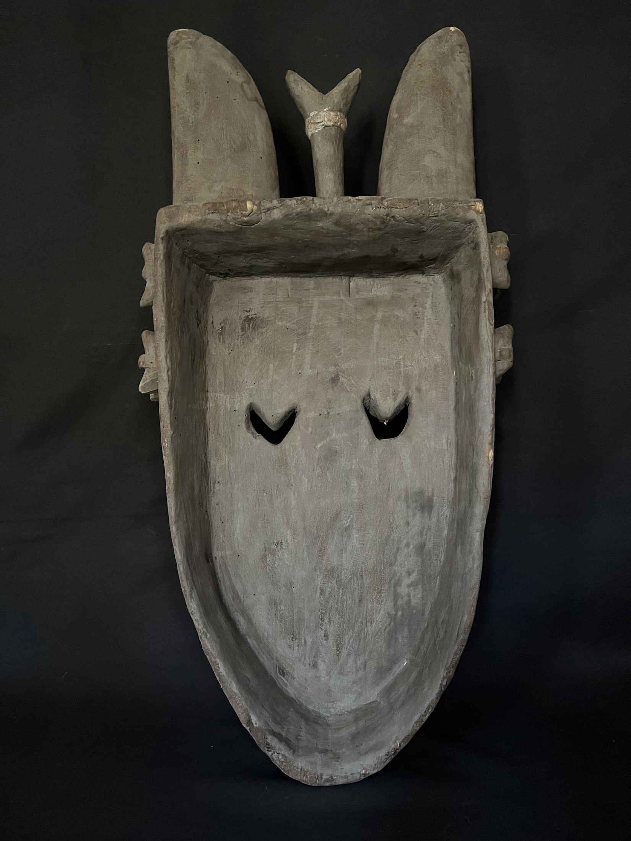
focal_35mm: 26
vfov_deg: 67.3
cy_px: 420
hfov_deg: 53.1
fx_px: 632
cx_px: 316
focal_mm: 5.1
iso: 640
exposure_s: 1/35
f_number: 1.6
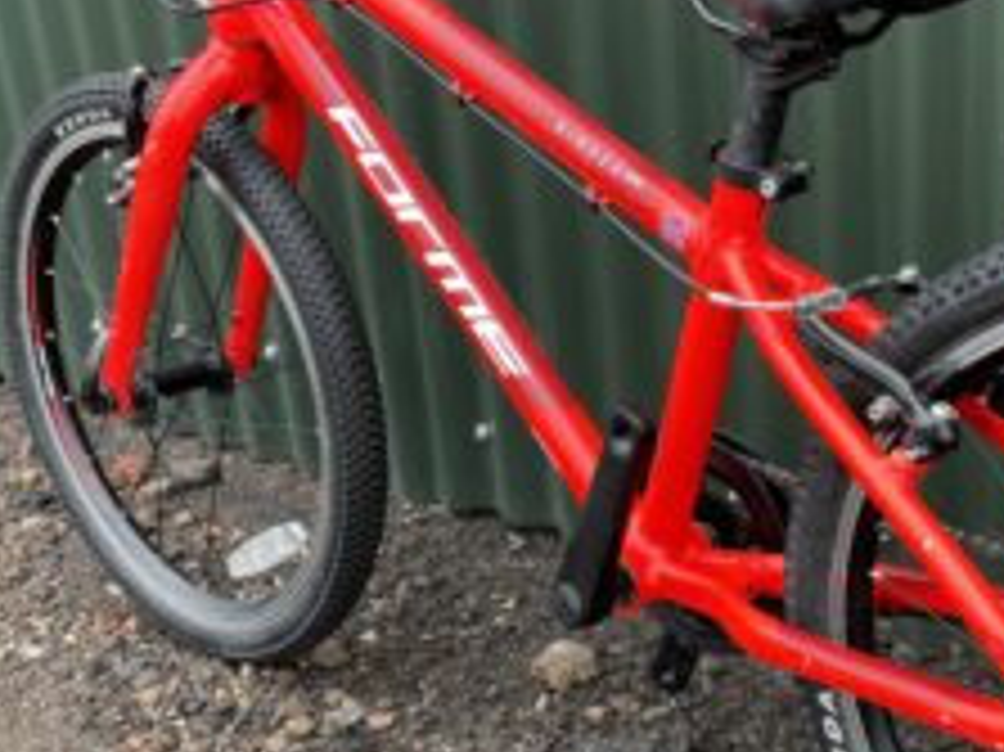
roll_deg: +3.7
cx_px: 783
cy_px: 437
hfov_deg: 33.5
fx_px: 1623
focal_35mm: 56
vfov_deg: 26.0
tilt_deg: -24.6
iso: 32
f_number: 1.6
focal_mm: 4.2
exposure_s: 1/130
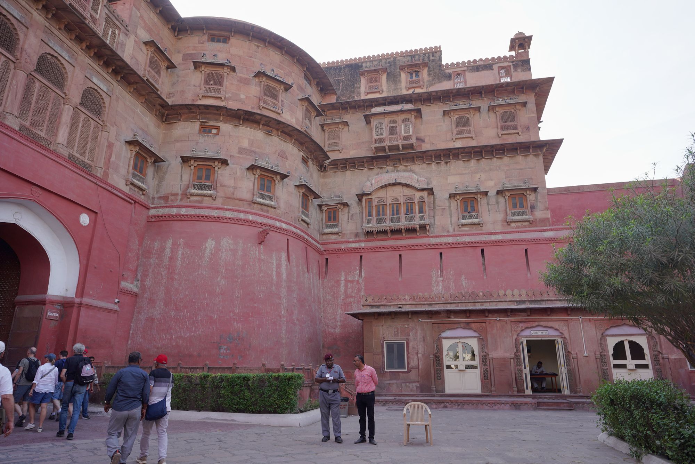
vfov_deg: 53.1
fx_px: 463
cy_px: 232
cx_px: 348
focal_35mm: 24
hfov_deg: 73.7
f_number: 8
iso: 100
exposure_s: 1/100
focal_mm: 24
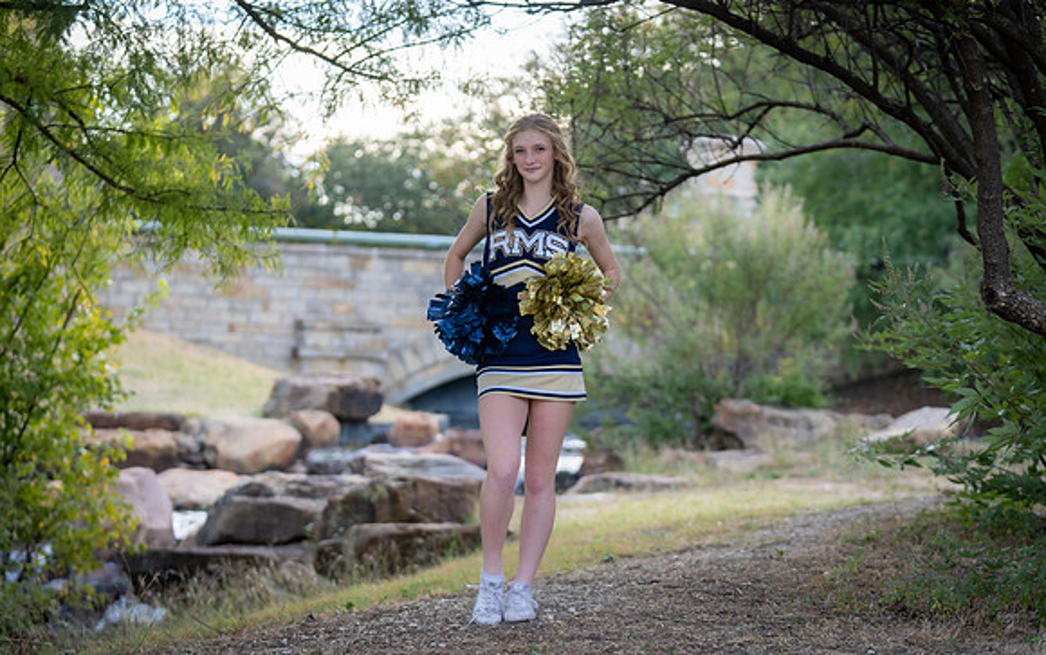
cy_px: 350
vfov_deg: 16.2
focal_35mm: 81
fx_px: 2303
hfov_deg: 25.6
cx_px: 525
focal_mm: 79
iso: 200
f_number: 2.8
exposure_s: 1/320
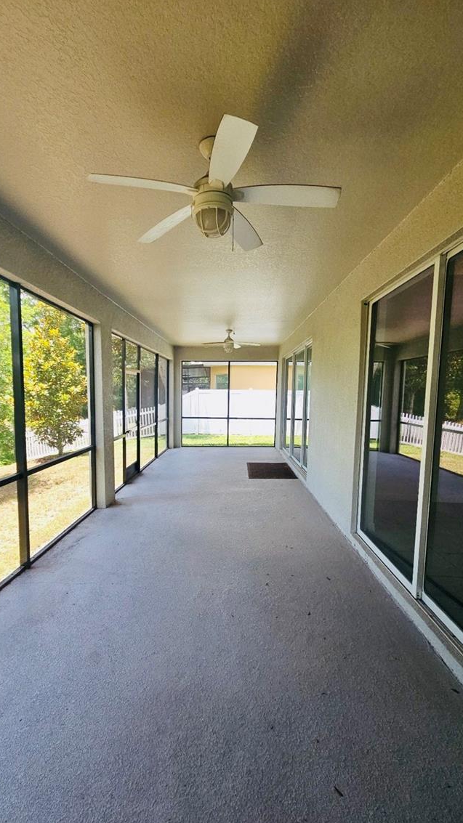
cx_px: 203
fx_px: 328
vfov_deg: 102.9
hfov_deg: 70.2
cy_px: 429
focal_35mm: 15
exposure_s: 1/164
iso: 50
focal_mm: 2.2
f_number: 2.2
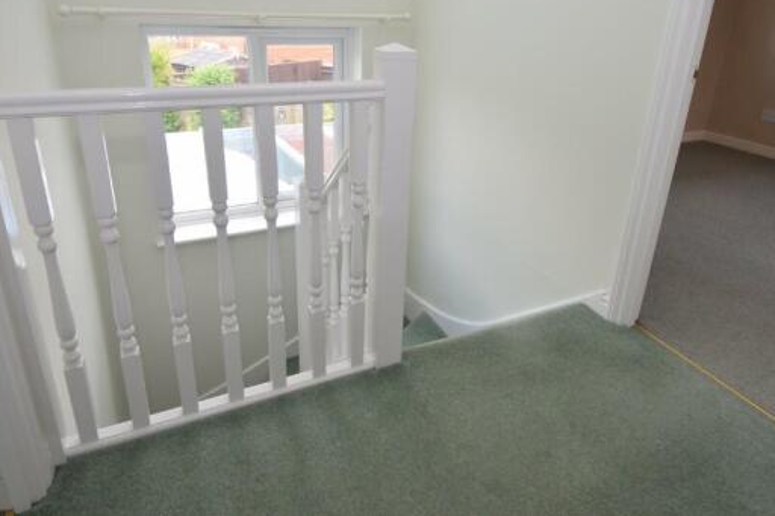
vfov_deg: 54.4
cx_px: 386
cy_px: 188
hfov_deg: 76.1
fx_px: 495
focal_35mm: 23
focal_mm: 12
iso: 280
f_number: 5.6
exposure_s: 1/125
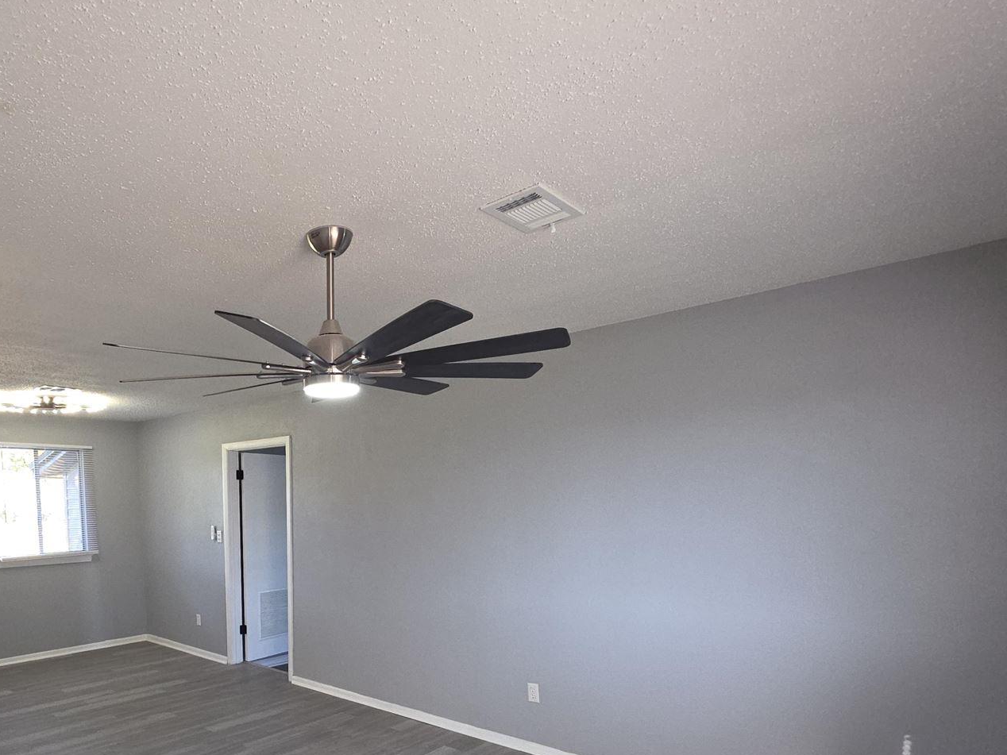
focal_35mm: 21
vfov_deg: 59.9
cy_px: 568
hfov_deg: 75.6
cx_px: 308
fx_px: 611
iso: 125
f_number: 1.9
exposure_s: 1/60
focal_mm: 2.2
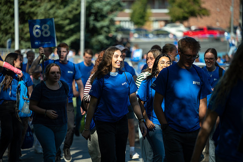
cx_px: 122
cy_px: 81
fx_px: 911
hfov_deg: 15.2
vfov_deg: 10.2
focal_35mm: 135
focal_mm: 135
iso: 80
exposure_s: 1/1250
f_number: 2.8
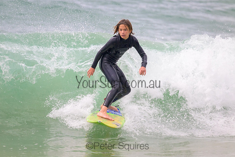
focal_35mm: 853
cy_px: 74
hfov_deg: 2.4
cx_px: 111
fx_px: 5570
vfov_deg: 1.6
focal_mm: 800
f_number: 11
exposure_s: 1/1250
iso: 1400
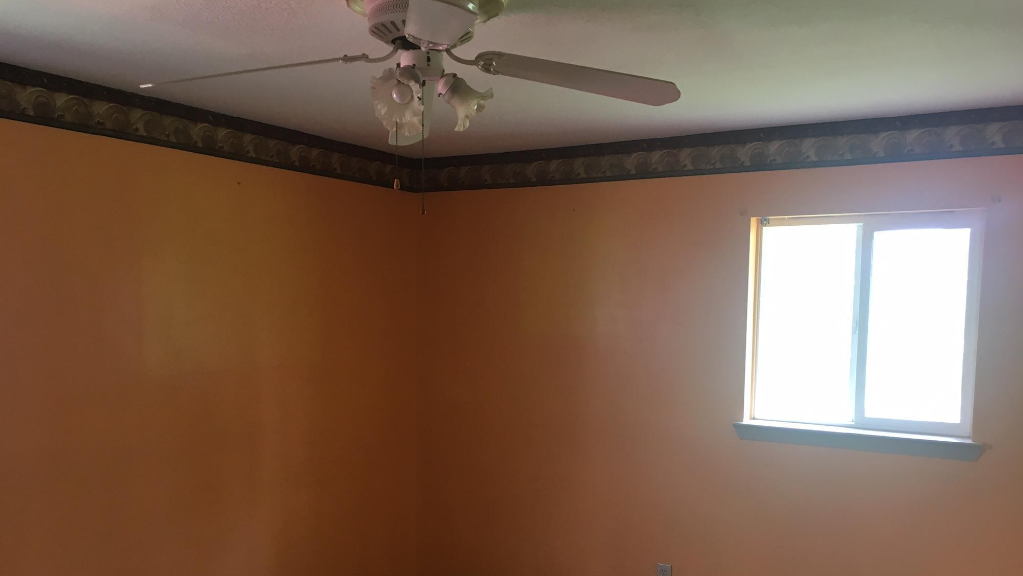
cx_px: 517
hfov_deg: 61.0
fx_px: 868
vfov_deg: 36.4
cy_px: 377
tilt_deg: -5.7
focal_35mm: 32
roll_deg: +1.0
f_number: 2.2
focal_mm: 4.15
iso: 50
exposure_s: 1/30
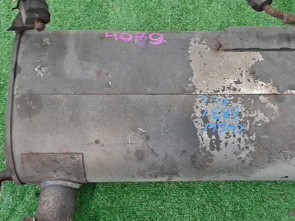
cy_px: 134
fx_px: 562
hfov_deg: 29.3
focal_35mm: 66
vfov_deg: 22.2
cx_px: 181
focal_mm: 3.93
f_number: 1.7
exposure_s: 1/50
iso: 201
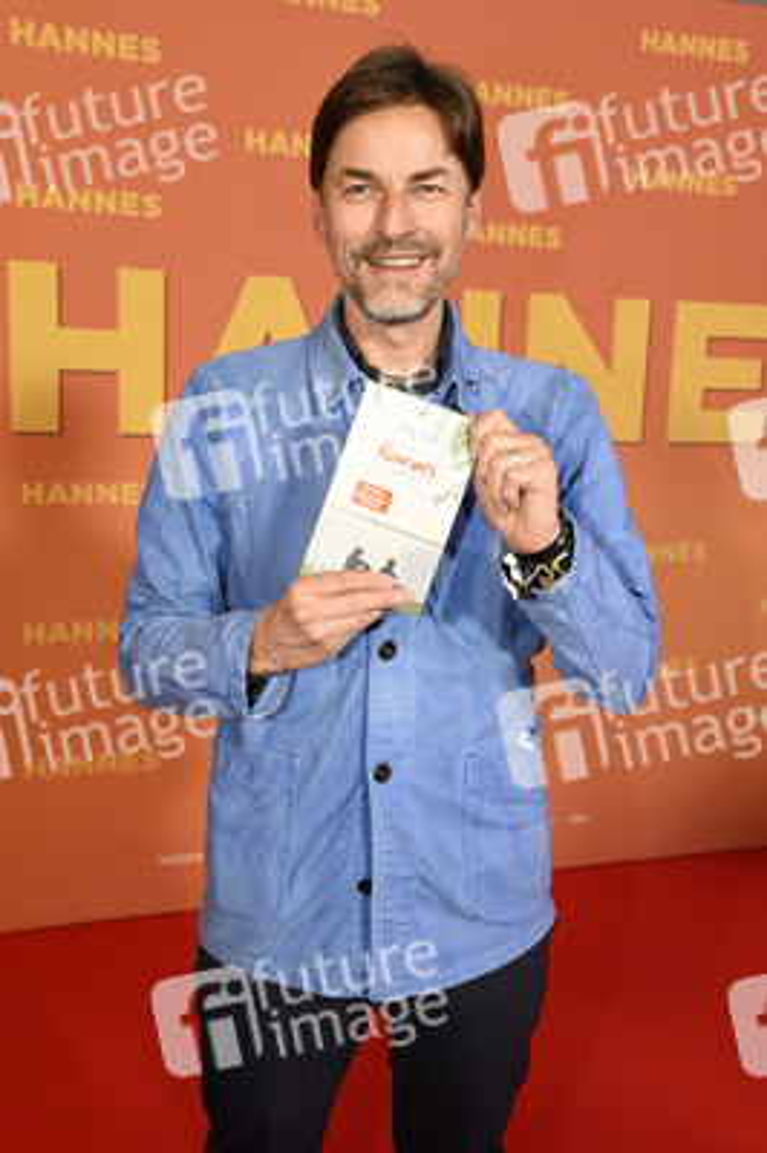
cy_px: 576
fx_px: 1216
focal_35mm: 38
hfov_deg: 35.0
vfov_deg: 50.7
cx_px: 384
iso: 1600
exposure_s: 1/80
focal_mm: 38
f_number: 6.3
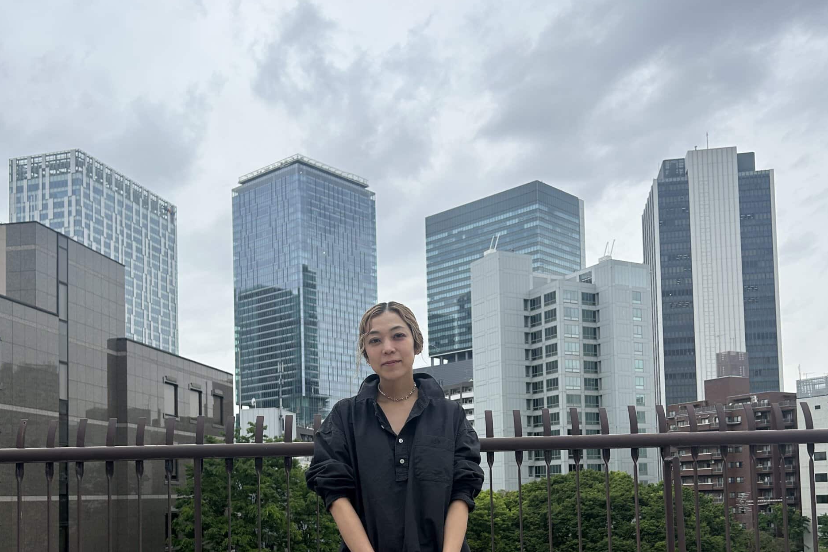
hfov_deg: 51.9
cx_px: 409
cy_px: 442
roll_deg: +1.4
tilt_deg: +2.8
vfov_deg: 34.8
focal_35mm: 37
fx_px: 851
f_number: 1.5
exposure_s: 1/2208
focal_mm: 5.7
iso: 50
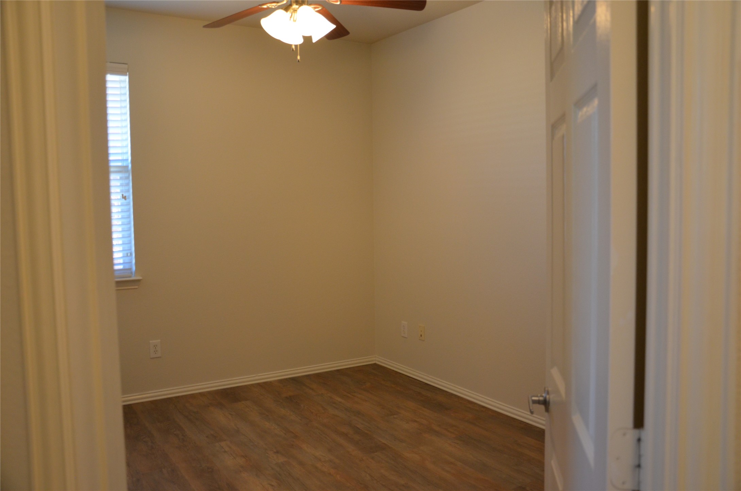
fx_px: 647
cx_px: 370
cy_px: 246
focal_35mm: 32
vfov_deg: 41.5
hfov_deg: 59.6
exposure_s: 1/60
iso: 800
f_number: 4
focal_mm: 21
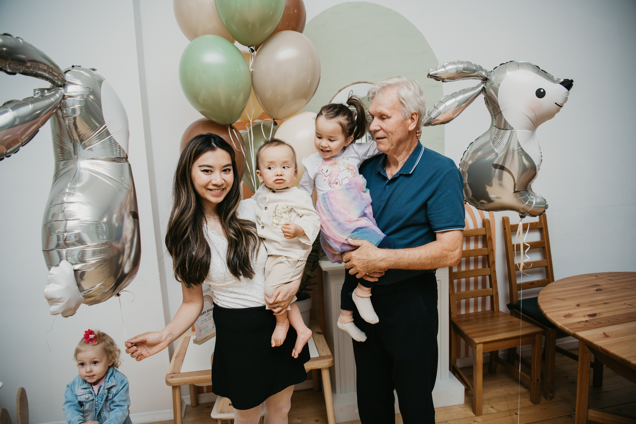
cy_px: 212
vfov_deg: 53.1
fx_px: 424
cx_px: 318
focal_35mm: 24
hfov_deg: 73.7
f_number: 3.5
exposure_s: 1/160
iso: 125
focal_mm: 24
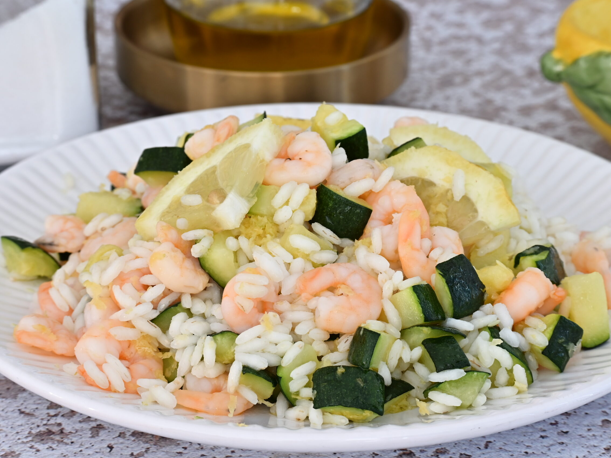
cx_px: 306
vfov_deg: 11.6
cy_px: 229
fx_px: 2259
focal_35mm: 128
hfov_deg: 15.4
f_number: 11
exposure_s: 2
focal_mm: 79
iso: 200
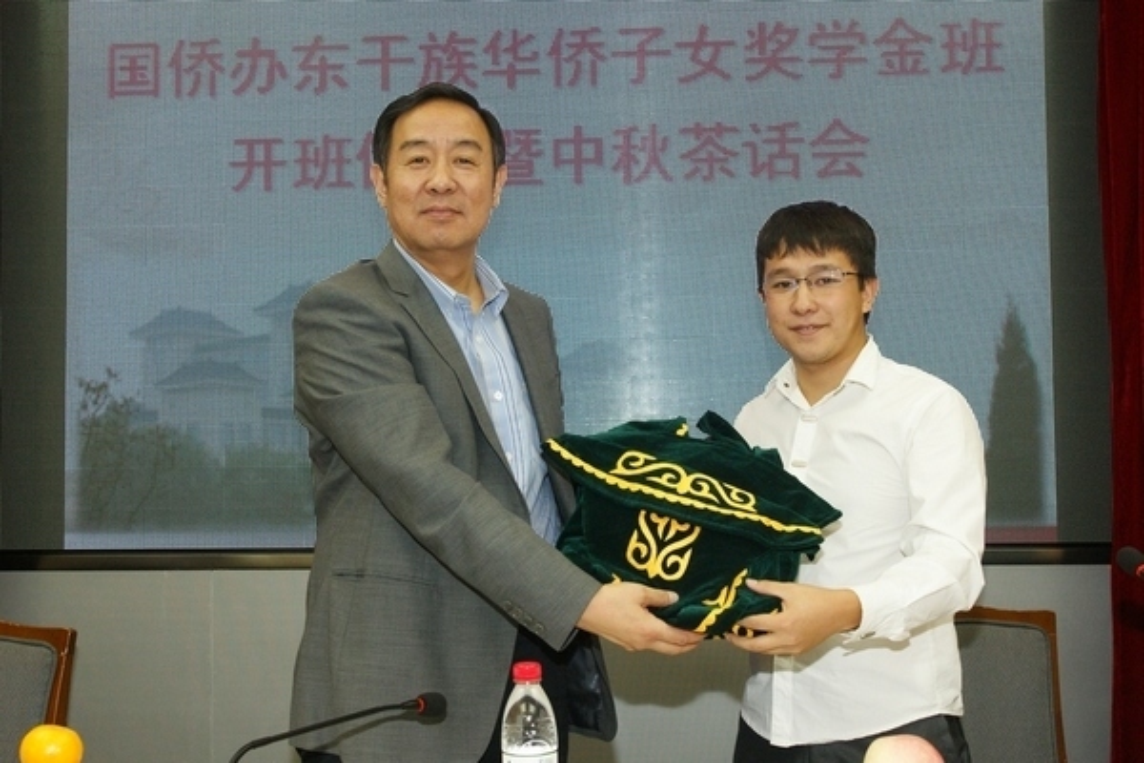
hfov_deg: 49.6
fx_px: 1239
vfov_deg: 34.2
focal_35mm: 39
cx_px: 572
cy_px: 382
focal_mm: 26
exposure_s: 1/60
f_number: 5.6
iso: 400
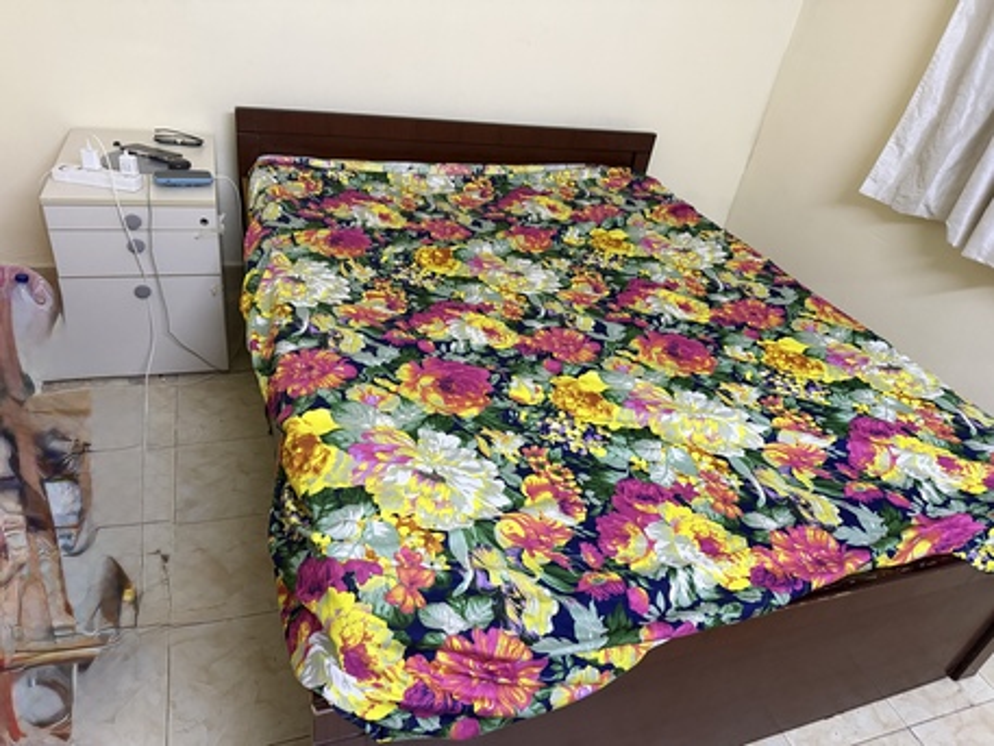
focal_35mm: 24
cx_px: 497
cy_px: 373
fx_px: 689
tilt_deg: -33.1
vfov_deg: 56.8
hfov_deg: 71.6
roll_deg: -10.5
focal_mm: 6.76
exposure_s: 1/50
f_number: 1.78
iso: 500
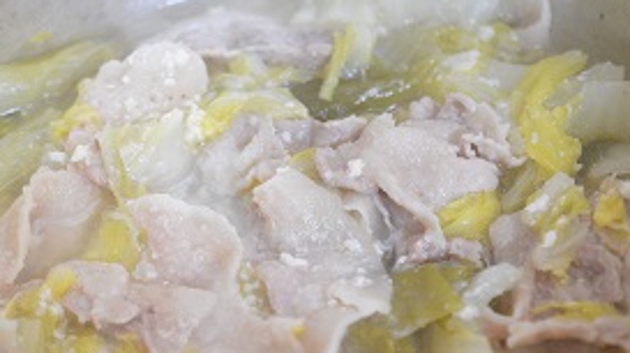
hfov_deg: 23.2
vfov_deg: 13.1
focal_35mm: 92
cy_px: 227
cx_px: 328
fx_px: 1536
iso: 2000
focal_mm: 40
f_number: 3
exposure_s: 1/60
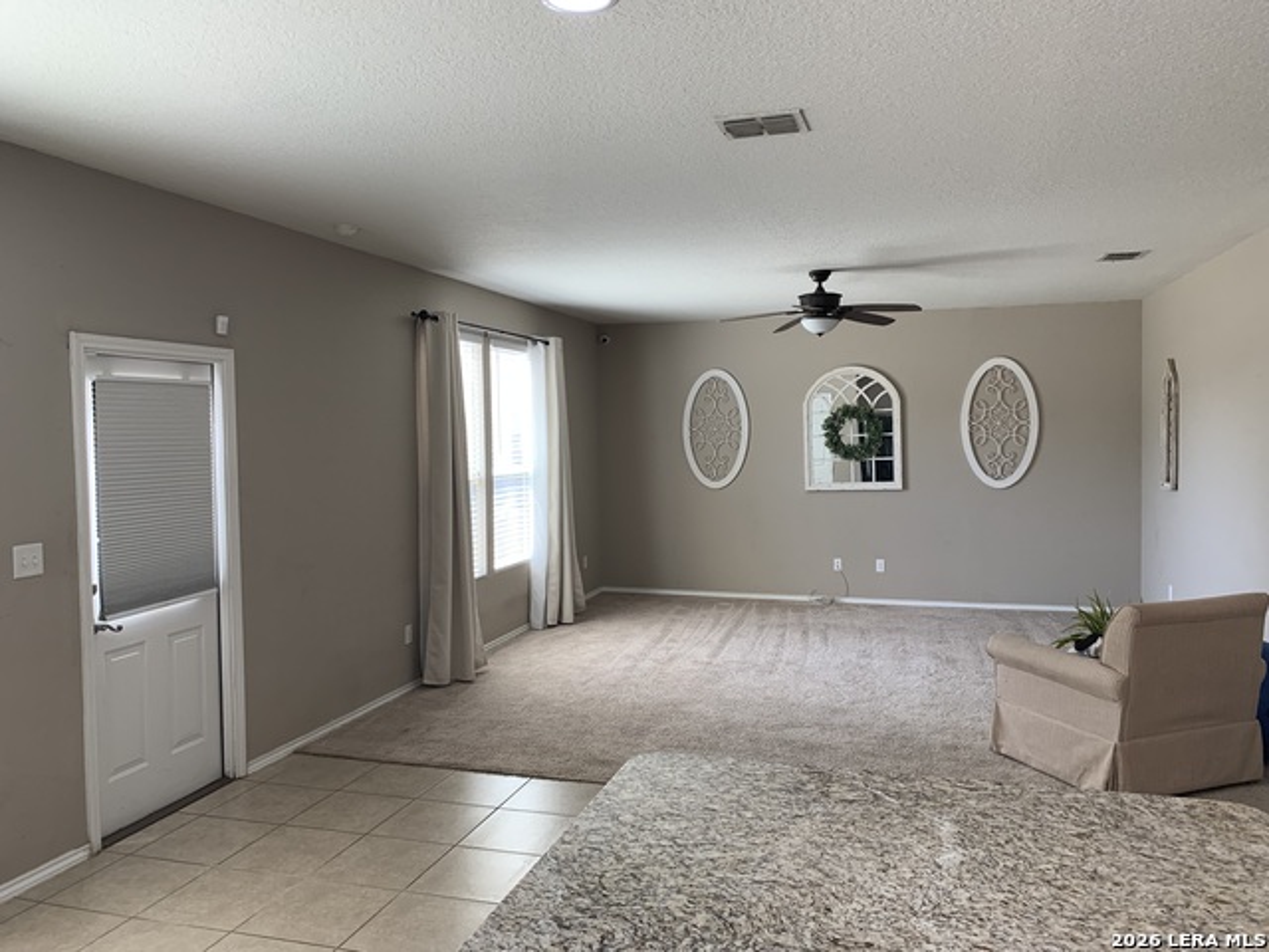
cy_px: 476
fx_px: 953
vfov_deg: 53.1
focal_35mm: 26
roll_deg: +0.6
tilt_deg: -4.7
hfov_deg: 67.3
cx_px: 634
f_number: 1.8
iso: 80
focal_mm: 4.25
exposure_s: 1/120
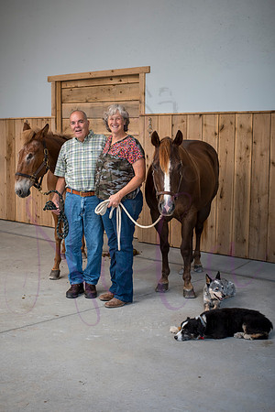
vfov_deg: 39.6
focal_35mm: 50
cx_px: 138
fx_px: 573
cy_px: 206
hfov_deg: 27.0
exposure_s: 1/160
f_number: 9
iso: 400
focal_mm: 50
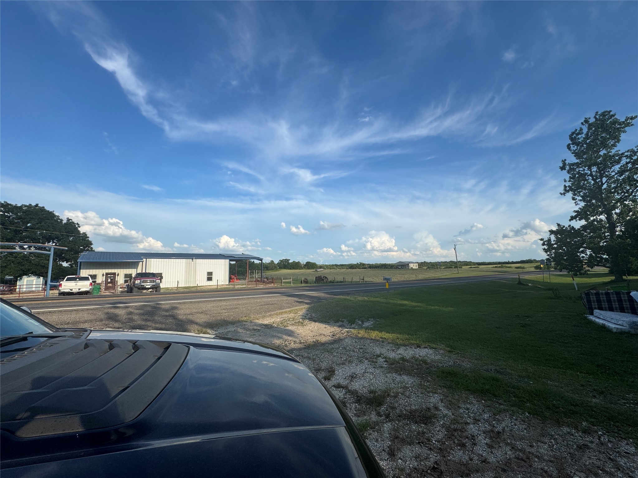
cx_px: 319
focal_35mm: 14
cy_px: 239
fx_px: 258
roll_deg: -0.1
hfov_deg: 102.1
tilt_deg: +6.7
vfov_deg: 85.7
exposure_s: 1/2273
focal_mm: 2.22
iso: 50
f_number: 2.2
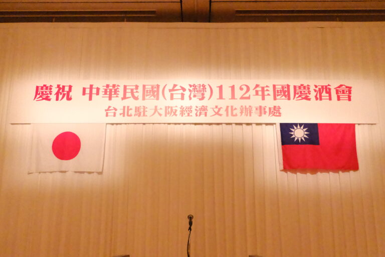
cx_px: 192
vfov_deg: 36.9
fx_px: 385
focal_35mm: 36
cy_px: 128
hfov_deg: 53.1
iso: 51200
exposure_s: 1/4000
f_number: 4.2
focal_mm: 24.3
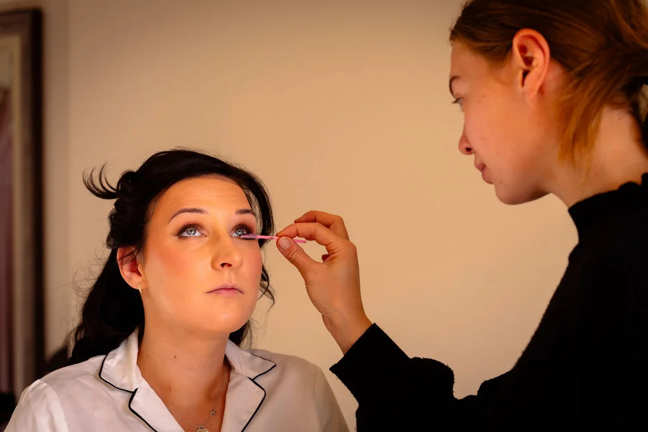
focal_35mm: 75
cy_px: 216
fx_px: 1350
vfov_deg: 18.2
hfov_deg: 27.0
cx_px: 324
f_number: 4
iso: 320
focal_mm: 75
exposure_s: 1/200
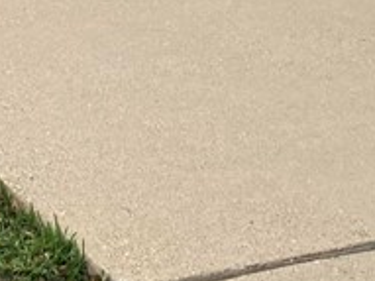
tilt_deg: -3.8
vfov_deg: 9.2
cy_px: -287
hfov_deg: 13.0
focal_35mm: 150
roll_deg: -0.7
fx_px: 1624
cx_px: 4
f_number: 1.8
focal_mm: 3.99
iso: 20
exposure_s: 1/384
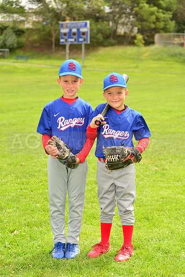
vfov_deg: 25.4
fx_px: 616
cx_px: 92
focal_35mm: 80
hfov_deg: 17.1
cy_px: 138
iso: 100
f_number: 5
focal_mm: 80
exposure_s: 1/250
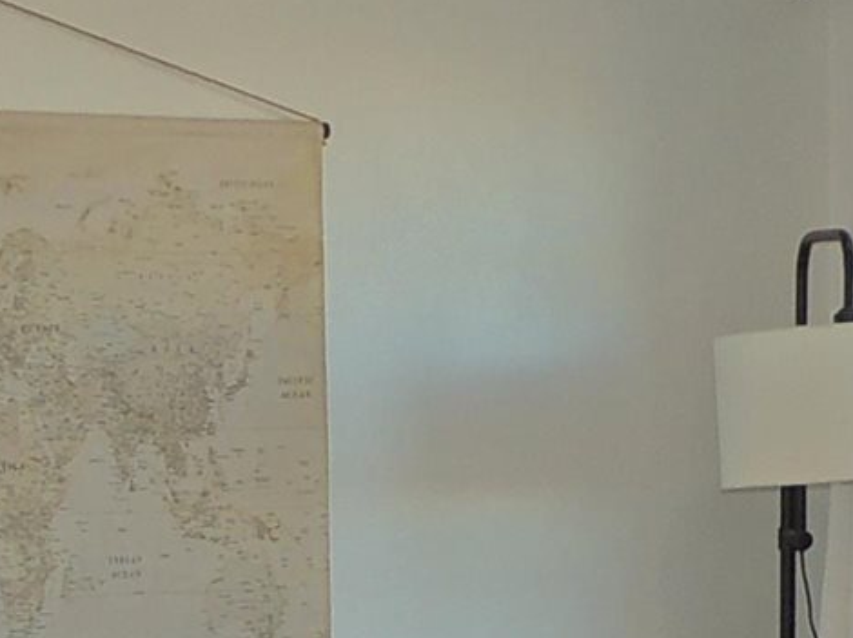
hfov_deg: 12.6
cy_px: 801
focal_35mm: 157
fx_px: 3867
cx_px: 394
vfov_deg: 9.3
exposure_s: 1/60
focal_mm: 4.3
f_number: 3
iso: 100
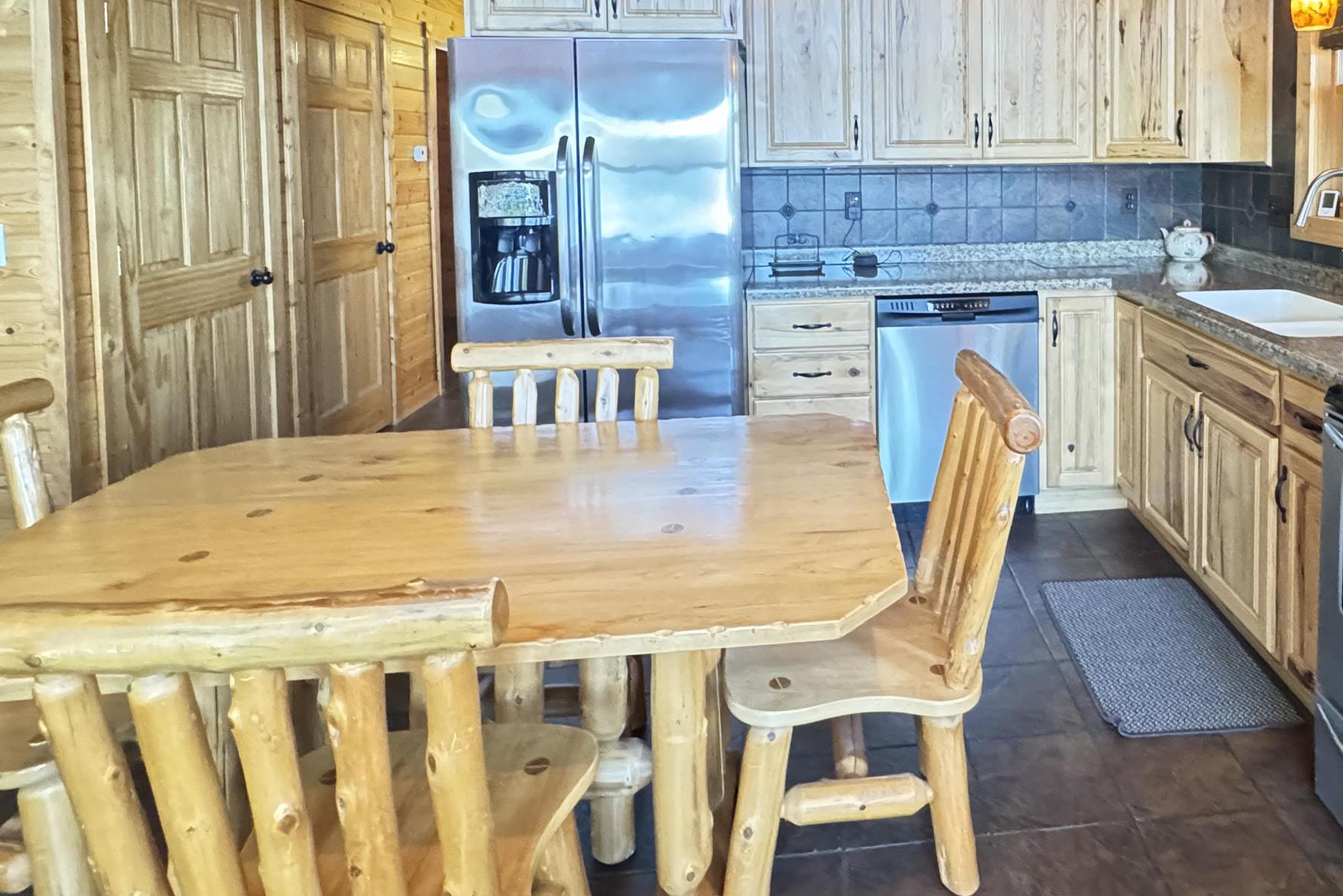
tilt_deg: -2.8
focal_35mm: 25
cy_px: 198
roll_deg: +0.0
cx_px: 915
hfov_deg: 69.1
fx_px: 933
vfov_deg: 48.8
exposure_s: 1/30
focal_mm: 2.22
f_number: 2.2
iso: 1600
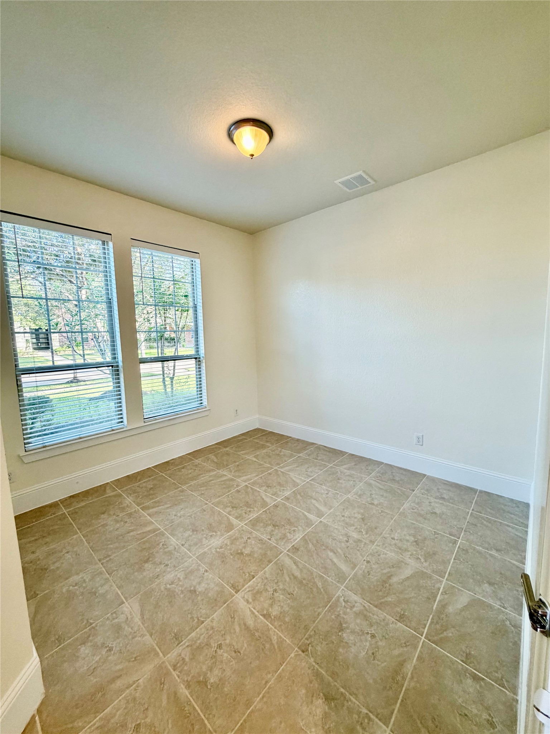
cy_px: 367
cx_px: 275
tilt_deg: -6.6
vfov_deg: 102.1
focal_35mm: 14
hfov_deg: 85.7
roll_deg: +1.4
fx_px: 297
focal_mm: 2.22
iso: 200
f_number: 2.2
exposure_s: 1/120
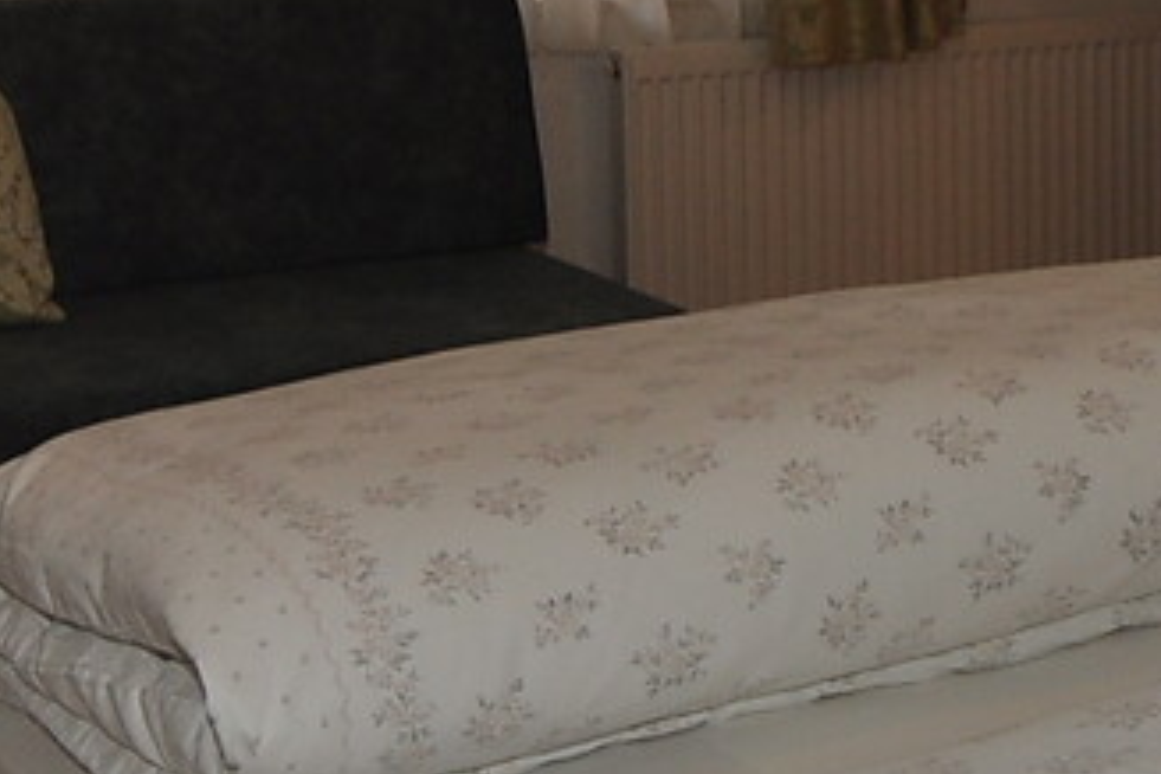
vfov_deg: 15.3
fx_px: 2838
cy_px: 66
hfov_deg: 21.4
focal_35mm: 88
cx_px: 1413
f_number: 7.1
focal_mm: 10
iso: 200
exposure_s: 1/60
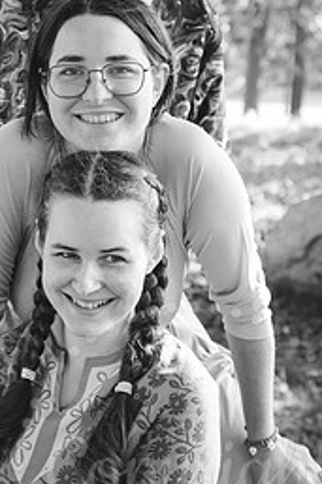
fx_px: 1222
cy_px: 151
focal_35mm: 91
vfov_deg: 22.3
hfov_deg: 15.0
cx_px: 95
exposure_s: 1/320
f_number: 4
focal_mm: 52
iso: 1000
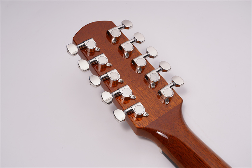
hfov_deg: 32.9
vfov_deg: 22.3
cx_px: 126
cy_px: 84
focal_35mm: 61
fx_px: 427
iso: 100
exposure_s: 1/125
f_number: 18
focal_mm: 61
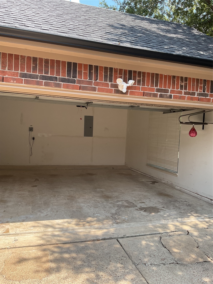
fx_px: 238
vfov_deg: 61.7
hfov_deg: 48.2
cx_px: 106
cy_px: 142
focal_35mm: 29
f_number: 1.8
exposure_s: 1/279
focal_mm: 3
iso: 16
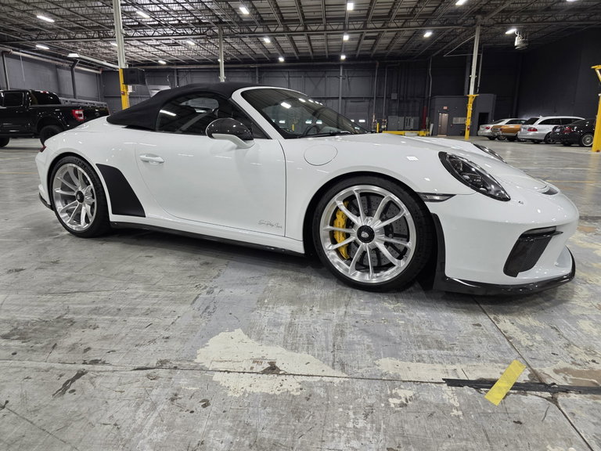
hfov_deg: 73.9
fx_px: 399
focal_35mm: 23
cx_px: 300
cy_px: 226
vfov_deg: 58.9
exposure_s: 1/120
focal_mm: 6.3
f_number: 1.7
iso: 250
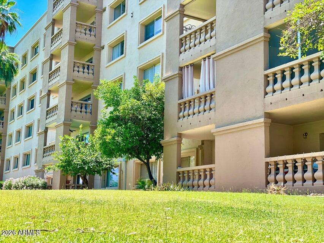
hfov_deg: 36.8
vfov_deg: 28.0
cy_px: 122
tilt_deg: +11.4
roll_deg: -1.2
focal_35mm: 52
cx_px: 162
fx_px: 487
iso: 25
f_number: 2
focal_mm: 6
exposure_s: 1/475
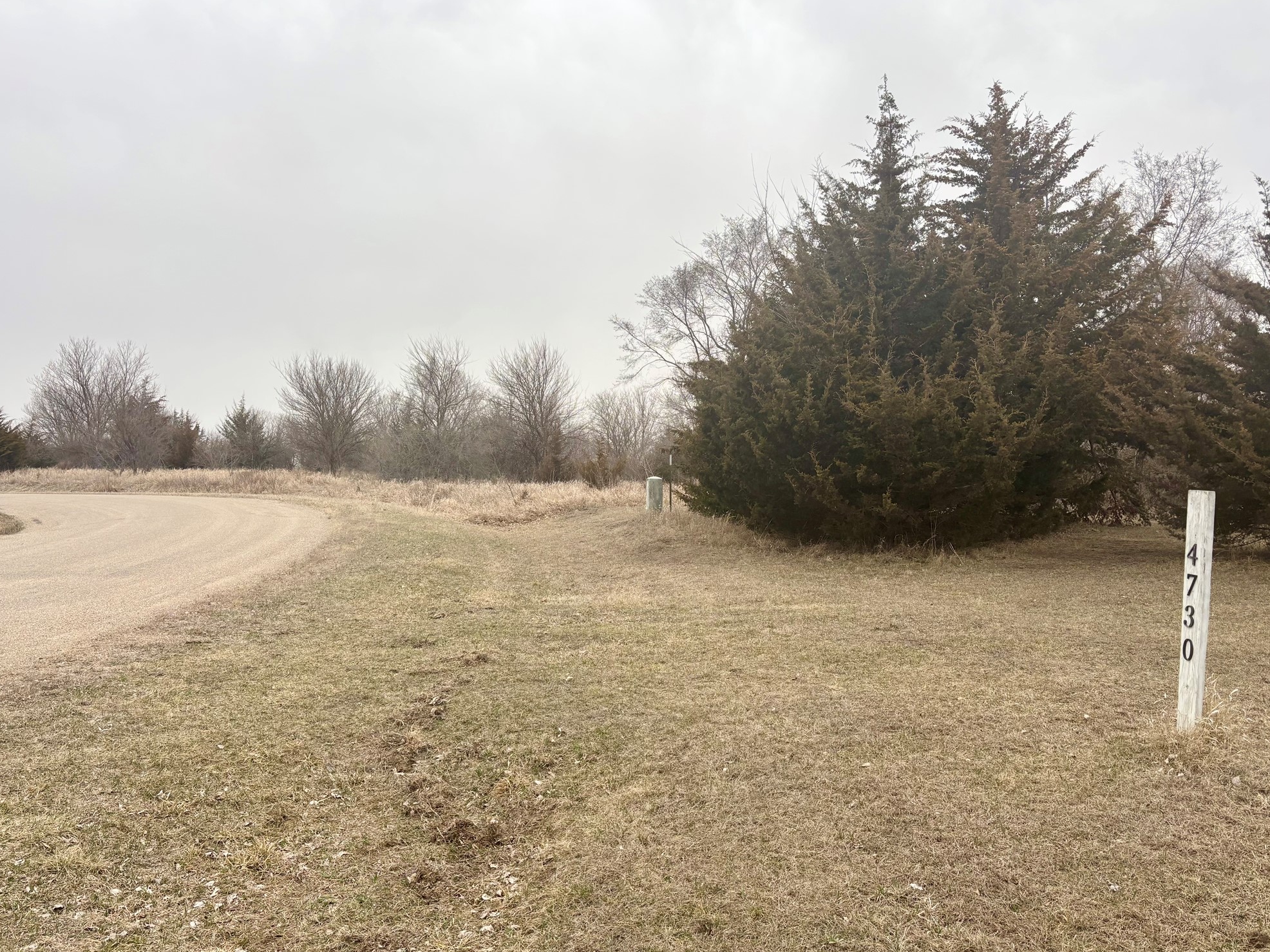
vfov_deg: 51.4
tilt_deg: +0.0
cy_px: 482
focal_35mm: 27
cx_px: 613
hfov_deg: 65.3
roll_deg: -0.5
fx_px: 991
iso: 50
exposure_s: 1/927
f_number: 1.6
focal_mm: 5.96
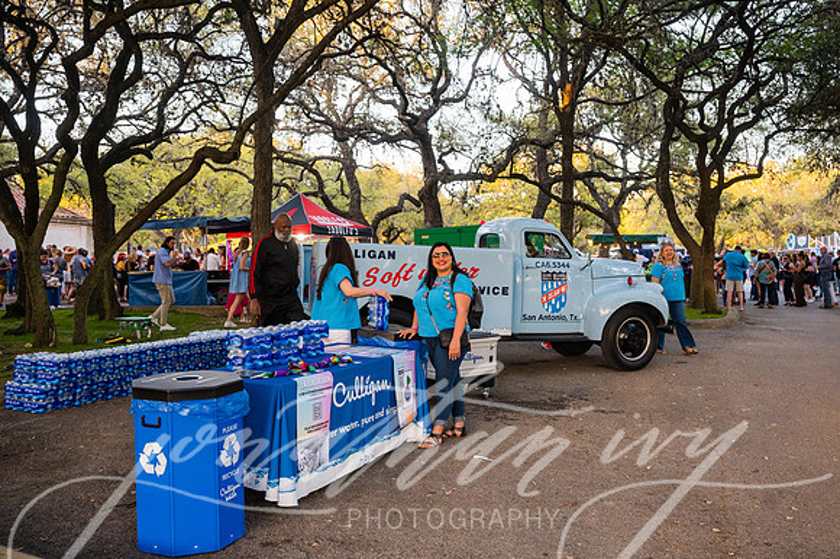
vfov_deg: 41.1
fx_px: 746
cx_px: 420
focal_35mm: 32
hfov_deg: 58.7
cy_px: 280
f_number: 4
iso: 1600
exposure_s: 1/400
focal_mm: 32
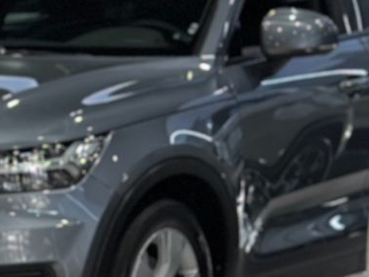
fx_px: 2580
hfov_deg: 7.6
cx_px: -556
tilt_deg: -10.4
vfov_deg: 6.1
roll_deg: +0.0
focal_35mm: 242
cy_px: 393
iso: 125
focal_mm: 6.86
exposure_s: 1/167
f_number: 1.78
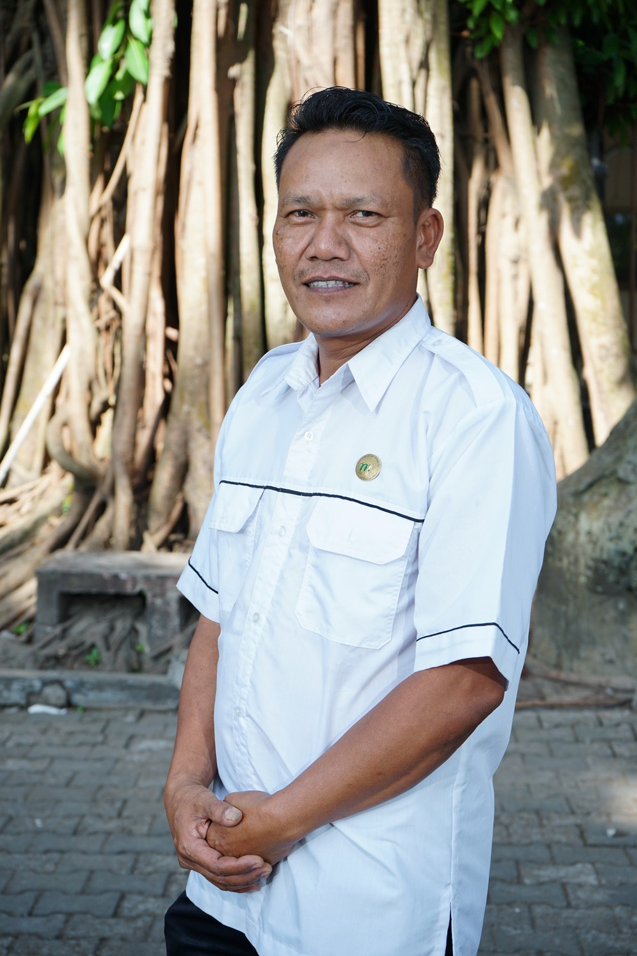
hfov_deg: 23.8
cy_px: 478
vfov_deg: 35.1
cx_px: 318
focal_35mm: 57
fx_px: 1513
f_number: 6.3
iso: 160
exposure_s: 1/125
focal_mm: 57
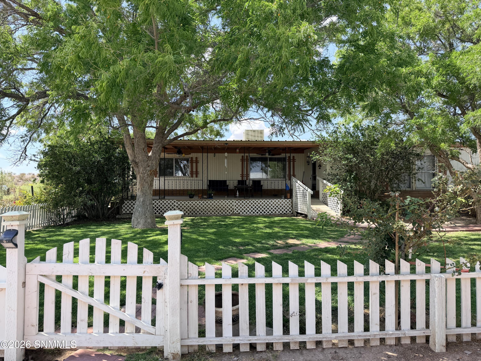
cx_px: 240
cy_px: 180
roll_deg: +0.2
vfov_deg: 56.8
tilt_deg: +0.2
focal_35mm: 24
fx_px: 333
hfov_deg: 71.6
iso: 100
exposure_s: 1/2232
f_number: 1.78
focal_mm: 6.76
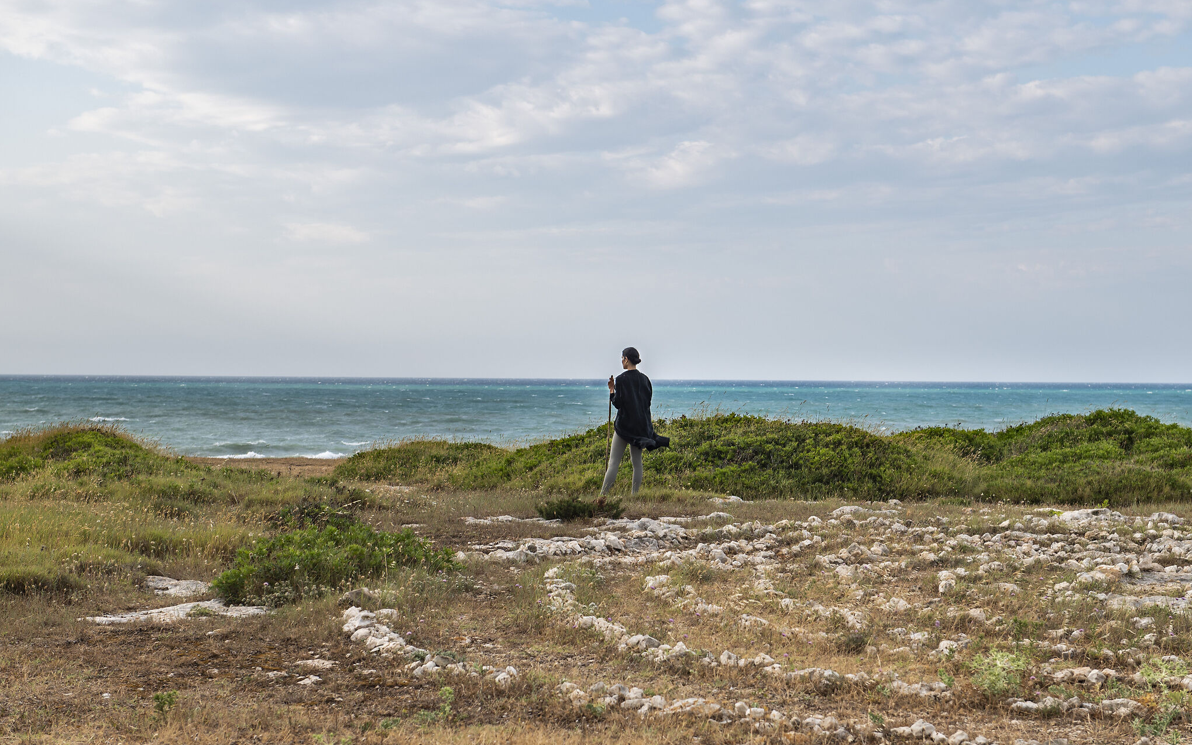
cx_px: 627
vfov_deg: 18.1
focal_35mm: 72
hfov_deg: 28.6
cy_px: 413
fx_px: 2339
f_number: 5.6
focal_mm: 60
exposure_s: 1/400
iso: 100
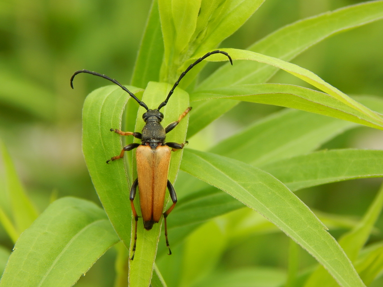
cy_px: 144
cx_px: 192
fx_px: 1560
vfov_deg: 10.5
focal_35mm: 141
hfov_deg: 14.0
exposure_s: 1/200
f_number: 4.9
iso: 125
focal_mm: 25.3
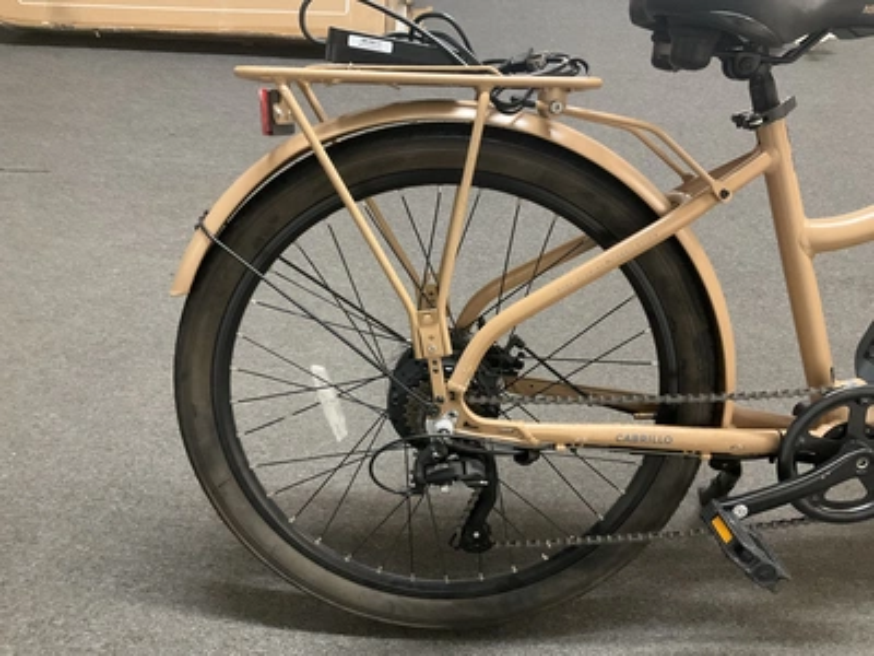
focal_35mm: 29
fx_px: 732
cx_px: 437
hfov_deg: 61.7
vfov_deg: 48.2
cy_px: 328
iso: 400
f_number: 1.8
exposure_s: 1/30
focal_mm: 3
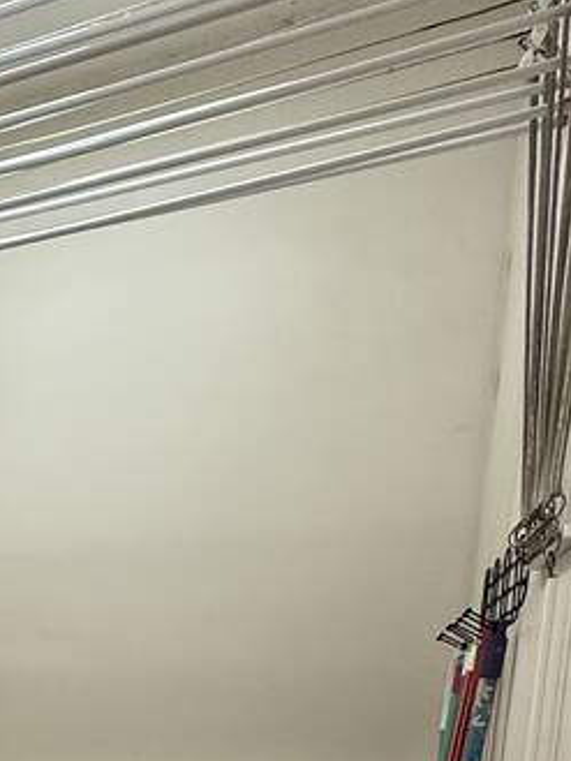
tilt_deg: -8.2
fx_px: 1011
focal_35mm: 46
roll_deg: -0.2
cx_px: -268
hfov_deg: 24.8
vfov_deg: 34.1
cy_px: 891
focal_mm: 2.22
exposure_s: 1/120
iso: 160
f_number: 2.2
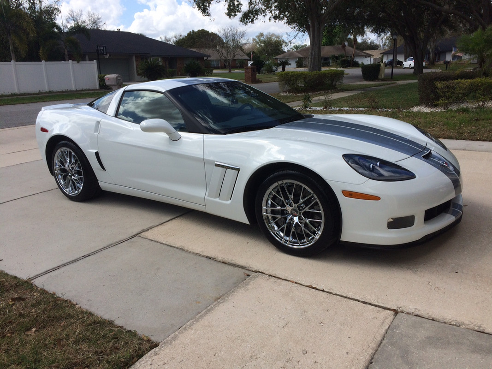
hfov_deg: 61.7
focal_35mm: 29
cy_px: 184
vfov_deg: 48.2
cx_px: 246
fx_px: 412
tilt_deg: -15.6
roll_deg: +1.3
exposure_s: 1/2415
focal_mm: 4.15
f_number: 2.2
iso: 32
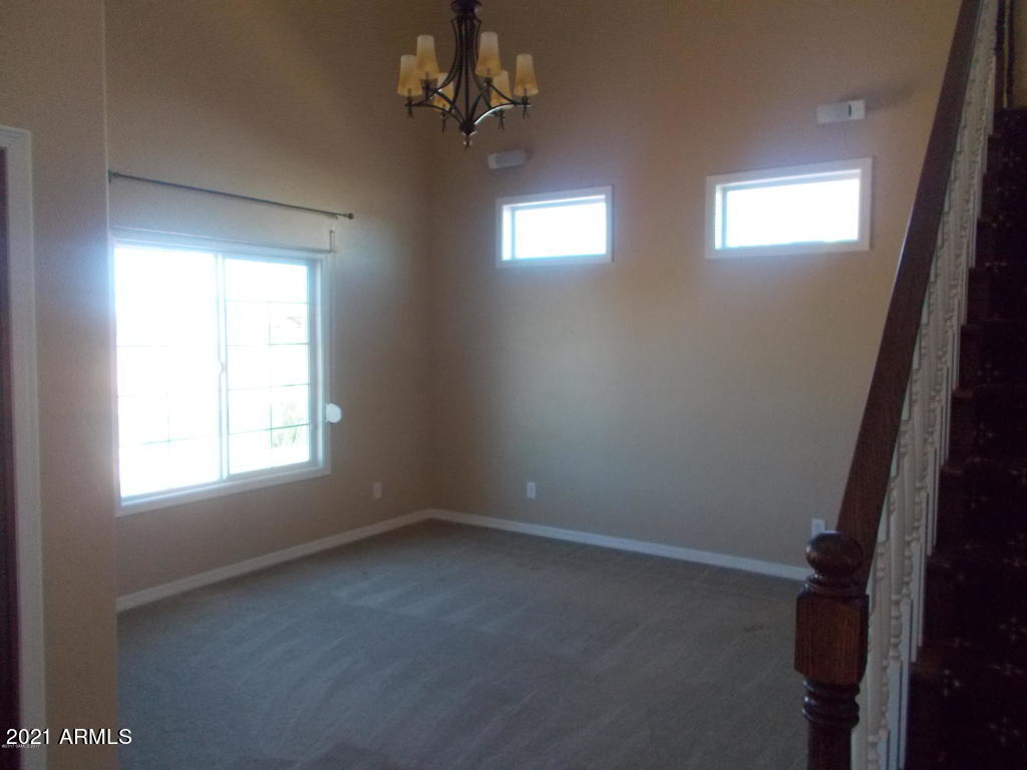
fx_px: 771
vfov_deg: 53.1
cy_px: 385
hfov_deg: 67.3
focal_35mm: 26
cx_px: 514
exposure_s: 1/125
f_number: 3.2
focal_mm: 4.6
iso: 400
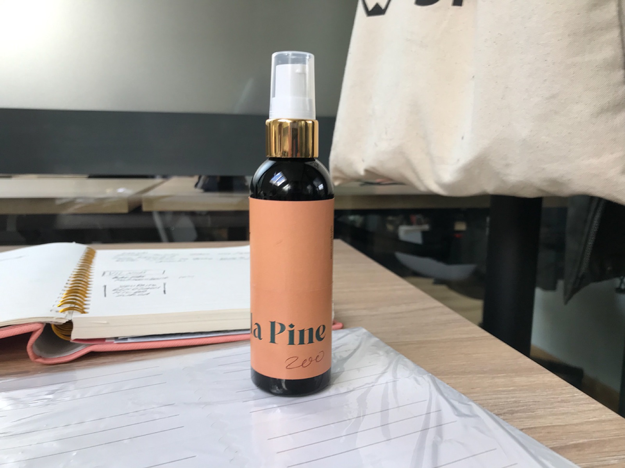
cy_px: 234
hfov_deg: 63.4
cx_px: 312
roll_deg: +0.5
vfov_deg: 49.7
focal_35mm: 28
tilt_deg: -4.5
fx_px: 506
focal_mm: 3.99
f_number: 1.8
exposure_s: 1/95
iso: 32
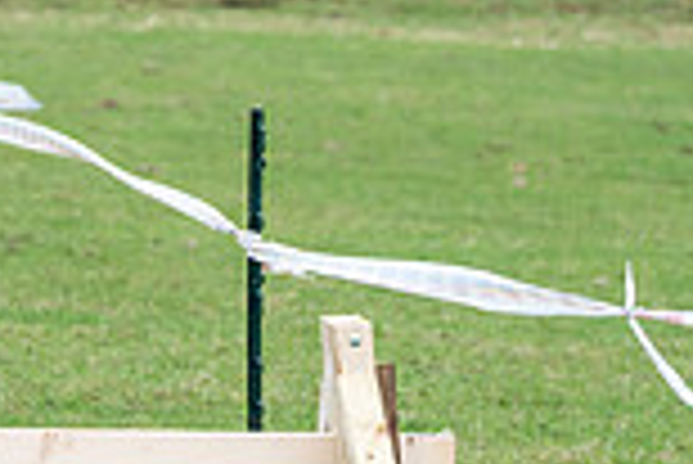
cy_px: -160
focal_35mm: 274
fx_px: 5279
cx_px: -594
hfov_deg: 7.3
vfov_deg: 5.0
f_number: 3.2
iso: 1000
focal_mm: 72
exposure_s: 1/1000
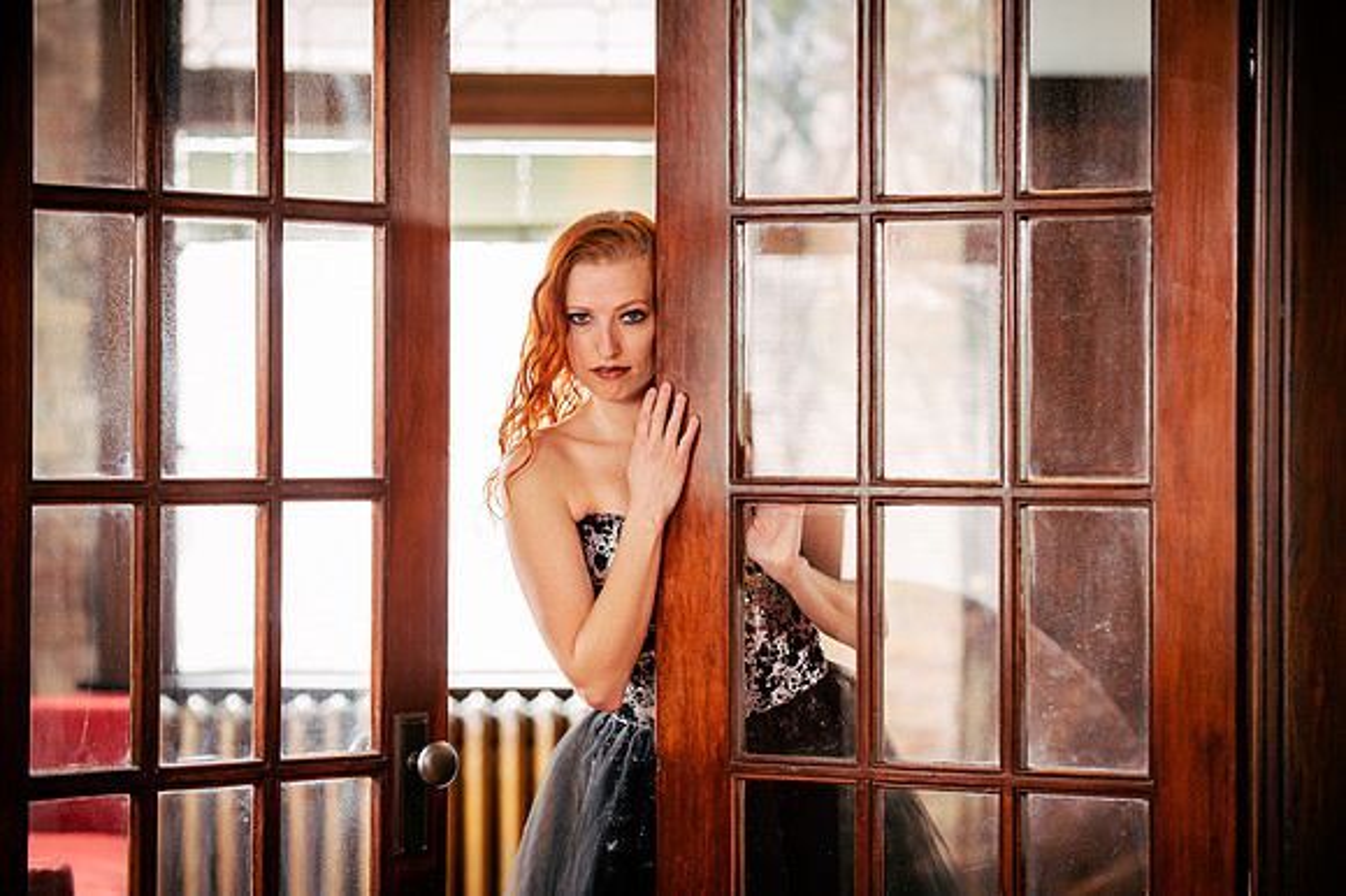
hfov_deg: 17.7
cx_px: 673
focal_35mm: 116
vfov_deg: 11.8
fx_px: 4334
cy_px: 448
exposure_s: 1/125
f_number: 3.2
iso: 800
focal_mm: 116
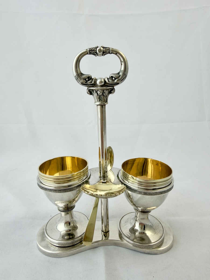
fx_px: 194
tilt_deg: -14.1
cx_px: 105
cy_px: 140
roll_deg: -1.2
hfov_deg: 56.8
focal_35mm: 24
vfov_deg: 71.6
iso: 40
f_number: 2.2
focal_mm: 2.22
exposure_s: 1/100
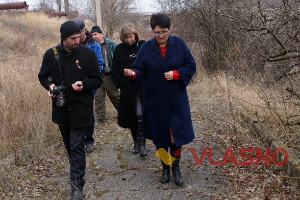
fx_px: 416
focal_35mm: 50
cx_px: 124
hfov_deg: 39.5
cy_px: 87
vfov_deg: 26.9
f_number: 4.5
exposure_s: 1/160
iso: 100
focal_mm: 28
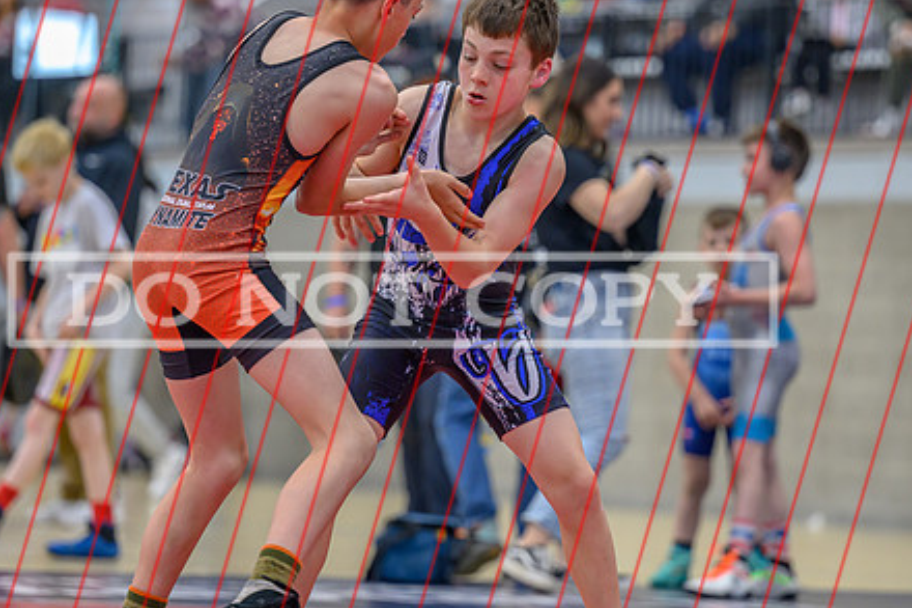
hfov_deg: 9.1
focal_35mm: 227
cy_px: 313
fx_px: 5748
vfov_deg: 6.0
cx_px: 481
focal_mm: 150
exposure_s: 1/640
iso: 1800
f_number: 2.8
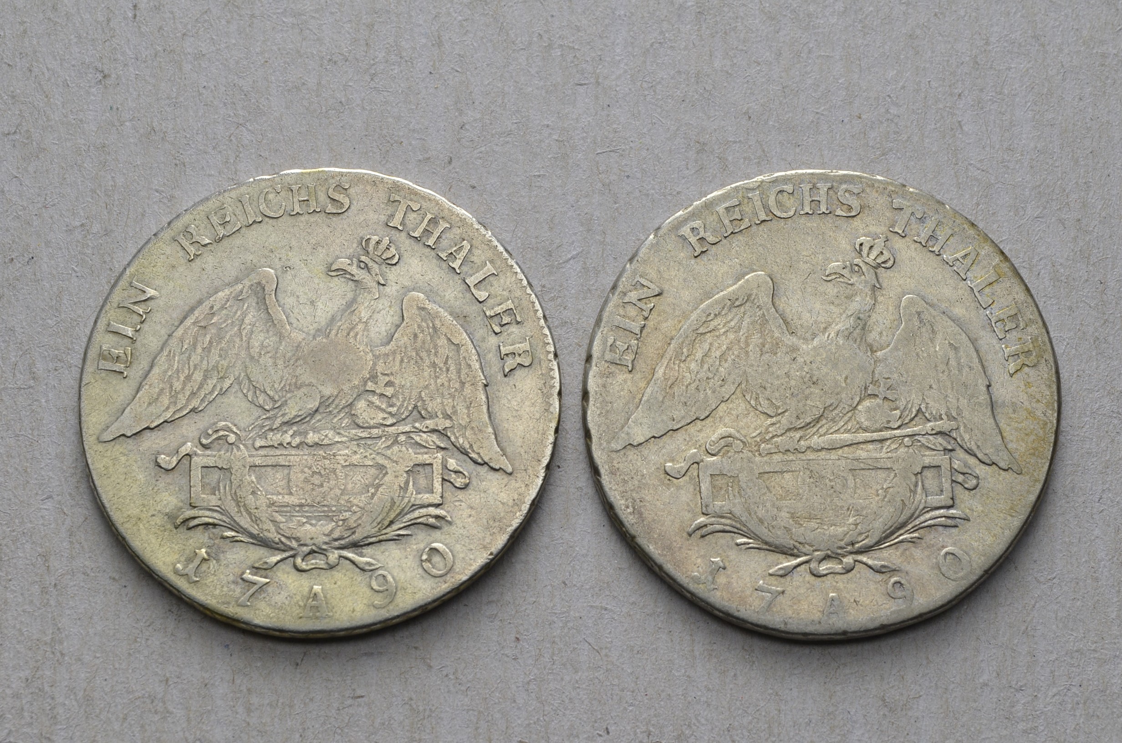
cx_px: 561
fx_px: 2333
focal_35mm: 75
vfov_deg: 18.1
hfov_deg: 27.0
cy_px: 372
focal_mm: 50
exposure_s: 1/250
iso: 400
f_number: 14
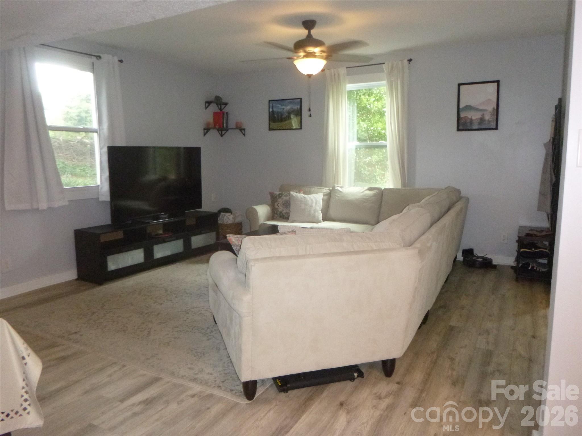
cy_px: 218
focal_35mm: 25
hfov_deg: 69.4
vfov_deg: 54.9
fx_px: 420
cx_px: 291
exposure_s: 1/60
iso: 640
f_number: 3.9
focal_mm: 4.5
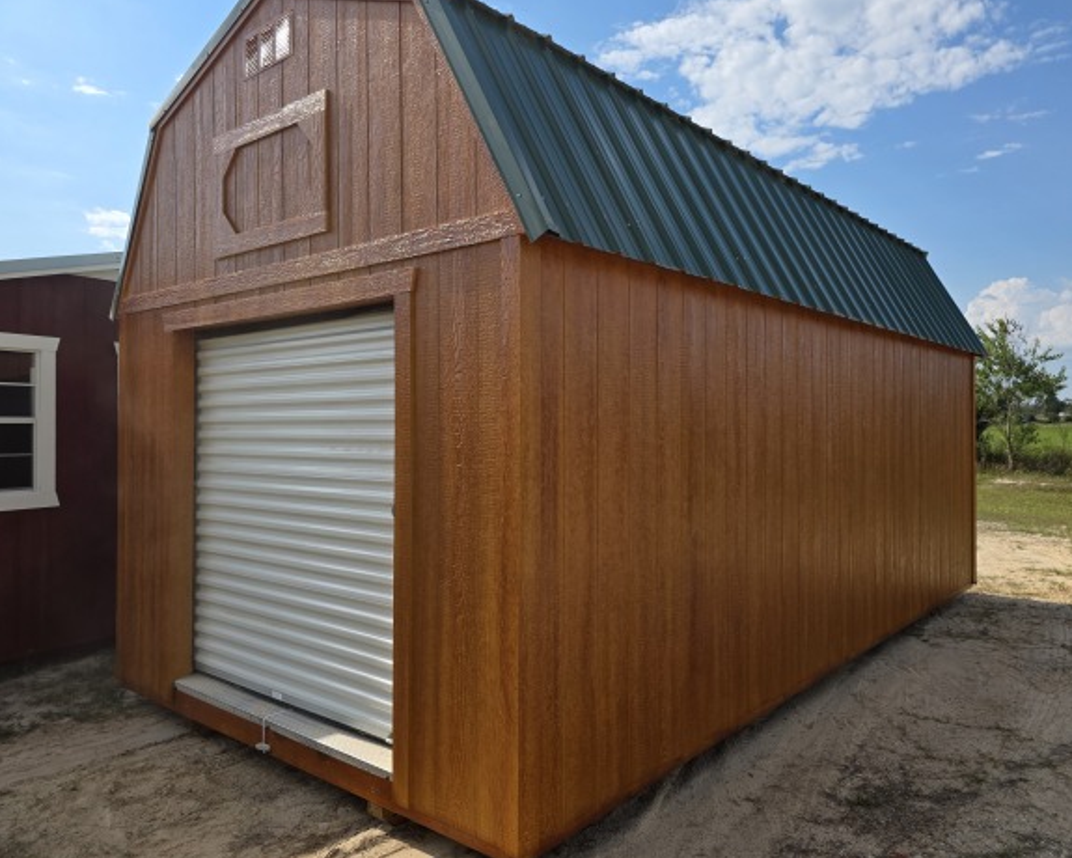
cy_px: 425
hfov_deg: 67.9
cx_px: 589
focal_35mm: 25
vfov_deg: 56.8
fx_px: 793
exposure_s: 1/7333
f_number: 1.7
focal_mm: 6.3
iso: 80
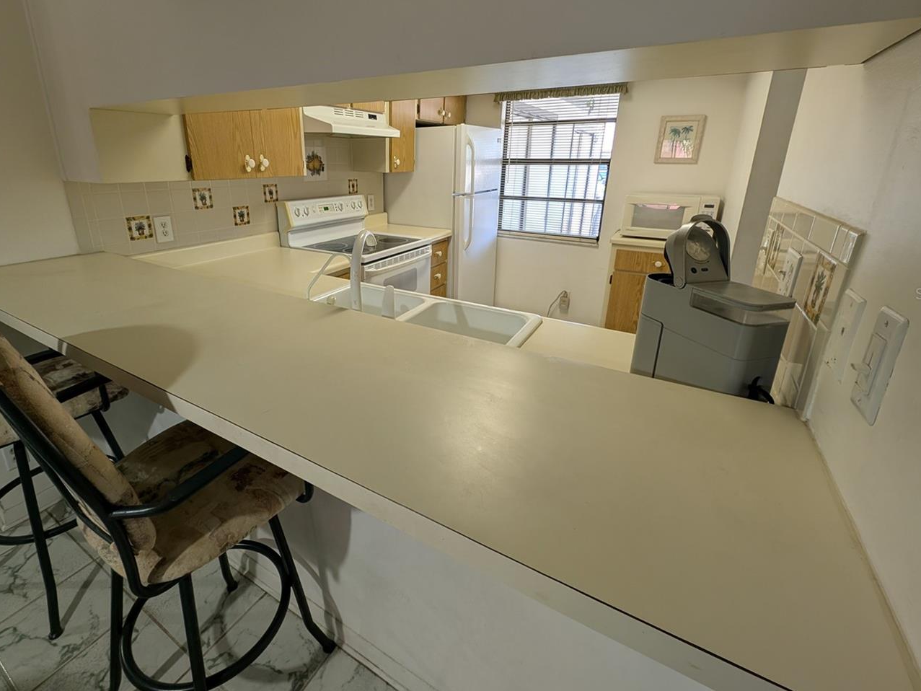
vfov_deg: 81.2
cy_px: 294
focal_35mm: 15
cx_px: 409
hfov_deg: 97.8
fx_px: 399
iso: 59
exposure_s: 1/40
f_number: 1.95
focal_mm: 2.23
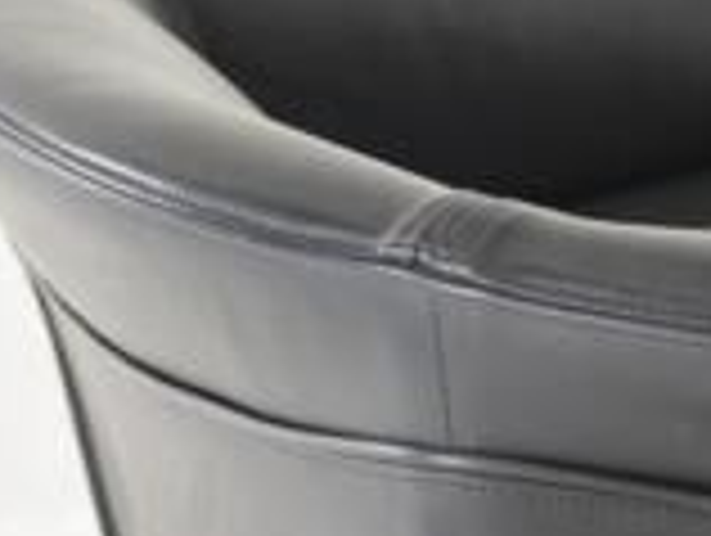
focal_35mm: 164
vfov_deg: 9.1
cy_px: 207
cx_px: 504
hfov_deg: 12.0
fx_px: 3374
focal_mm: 30
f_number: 4.5
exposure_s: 1/160
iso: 250
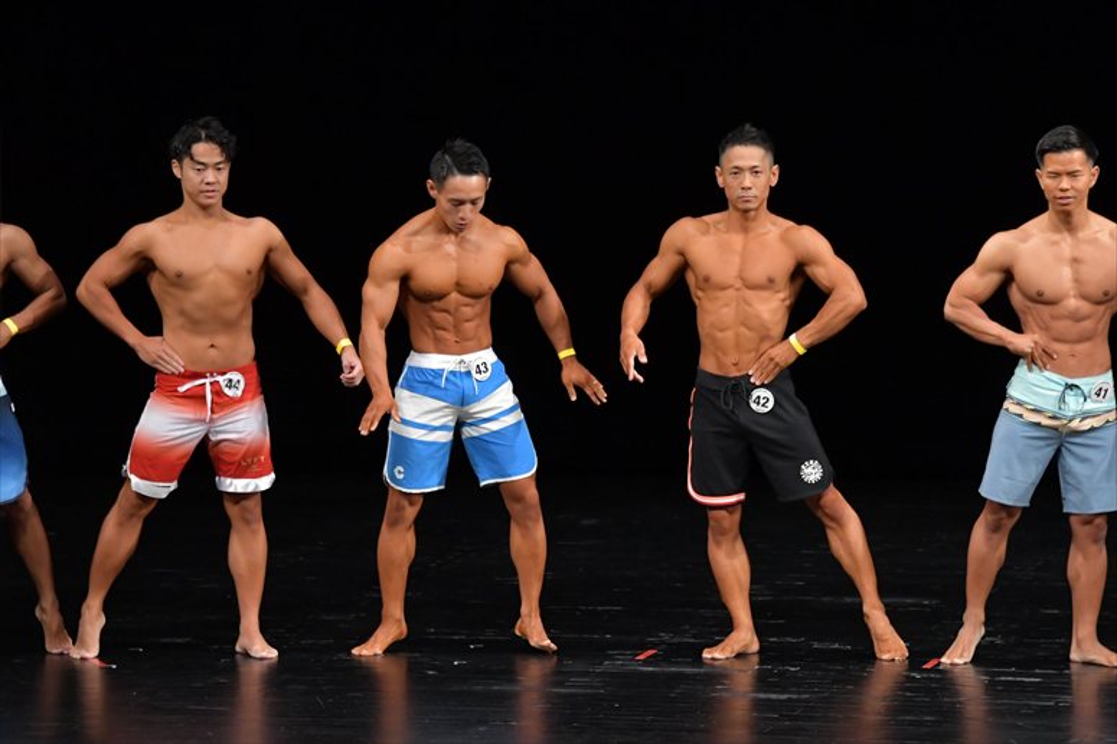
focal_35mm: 255
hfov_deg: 8.1
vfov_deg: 5.4
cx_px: 558
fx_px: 7908
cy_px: 372
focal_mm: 170
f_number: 5.6
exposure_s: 1/400
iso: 3200
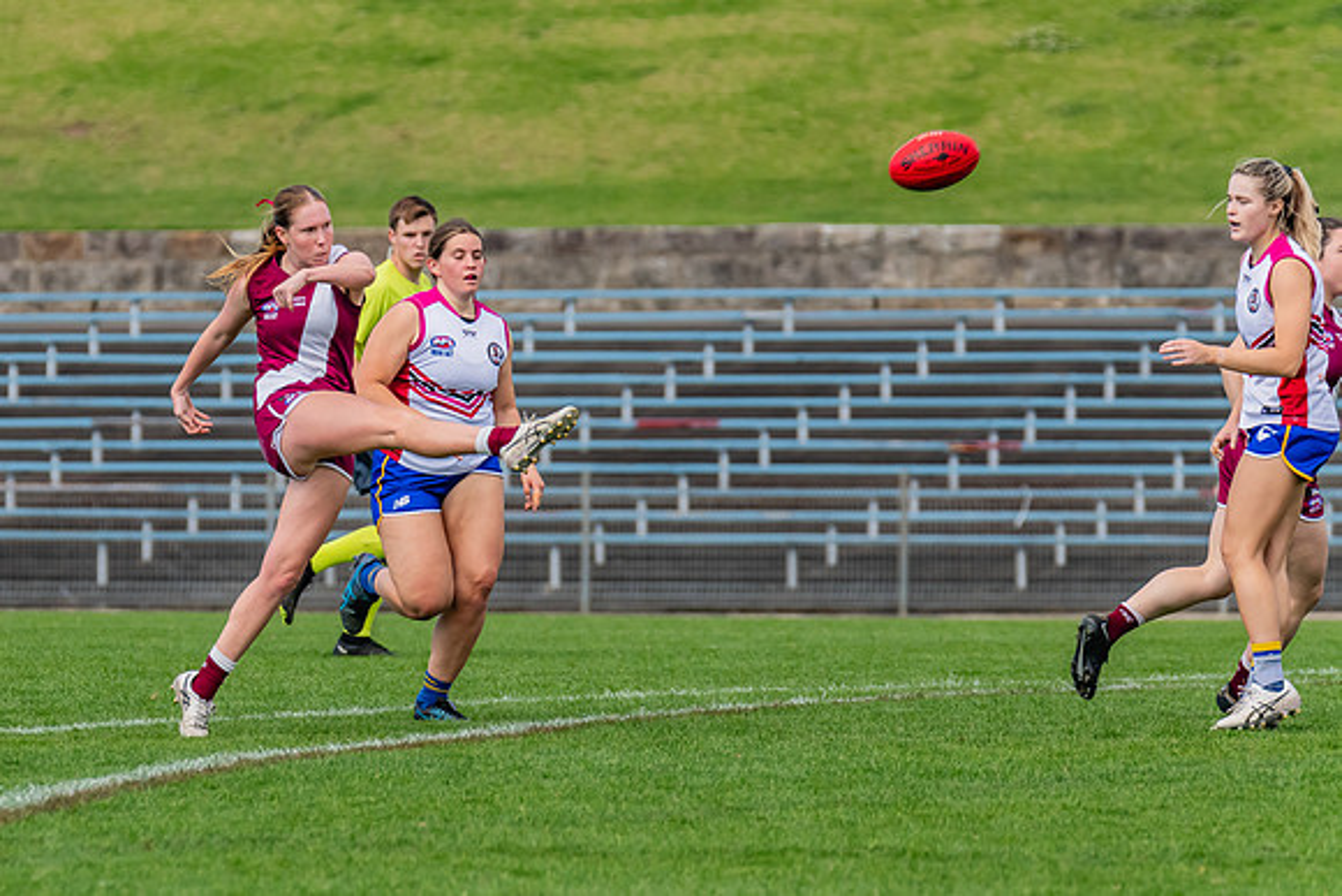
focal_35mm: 491
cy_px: 415
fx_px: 18302
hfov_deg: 4.2
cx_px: 281
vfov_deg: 2.8
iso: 800
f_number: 6.3
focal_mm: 310
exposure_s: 1/1600
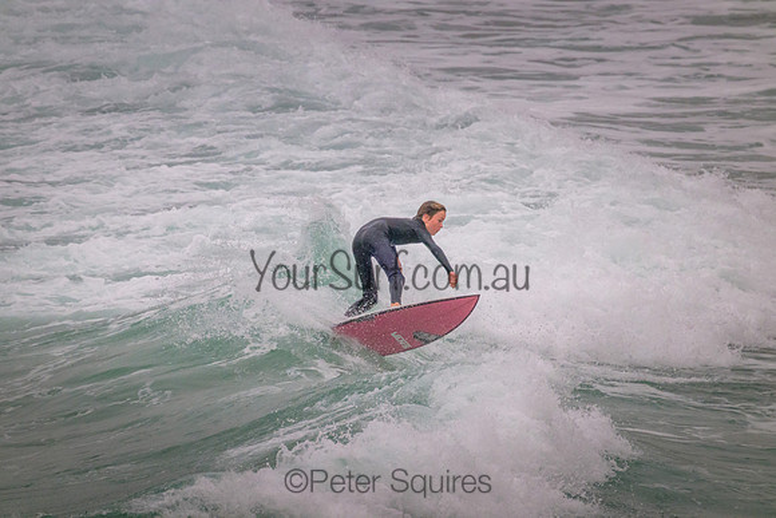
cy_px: 259
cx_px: 388
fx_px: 17248
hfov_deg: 2.6
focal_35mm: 800
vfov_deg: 1.7
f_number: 11
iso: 2800
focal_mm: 800
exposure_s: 1/1250
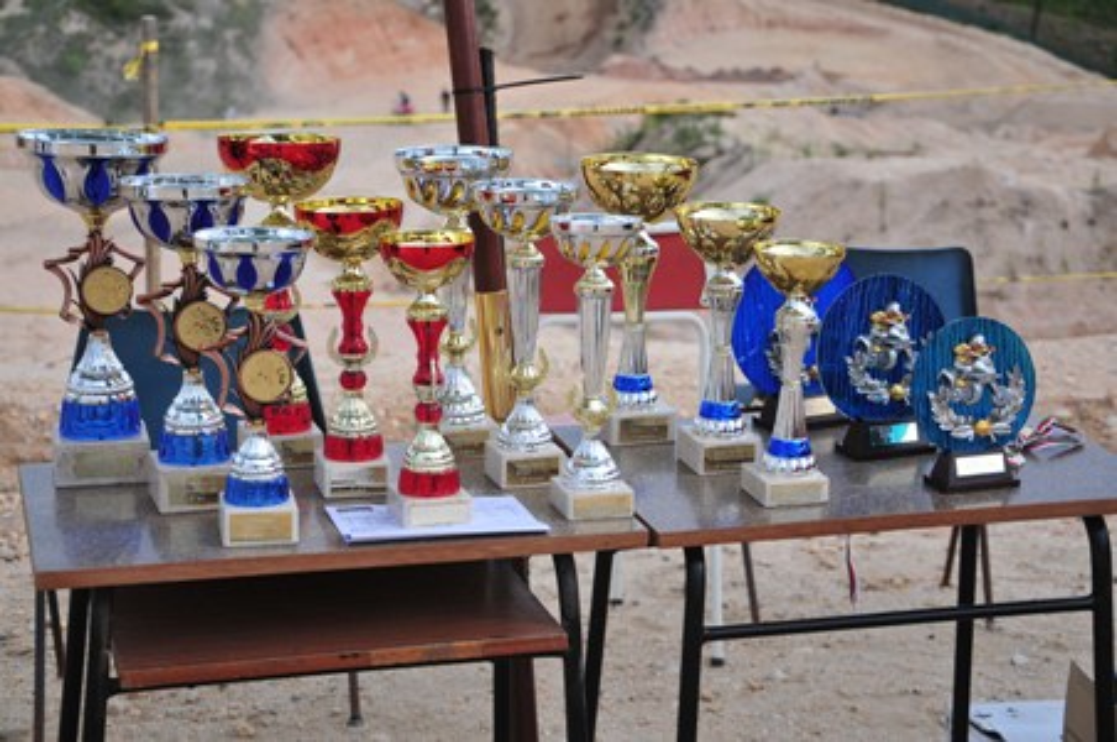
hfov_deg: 29.9
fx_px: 2091
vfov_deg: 20.1
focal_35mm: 68
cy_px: 371
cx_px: 558
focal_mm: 45
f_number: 4.8
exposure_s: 1/1600
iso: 500
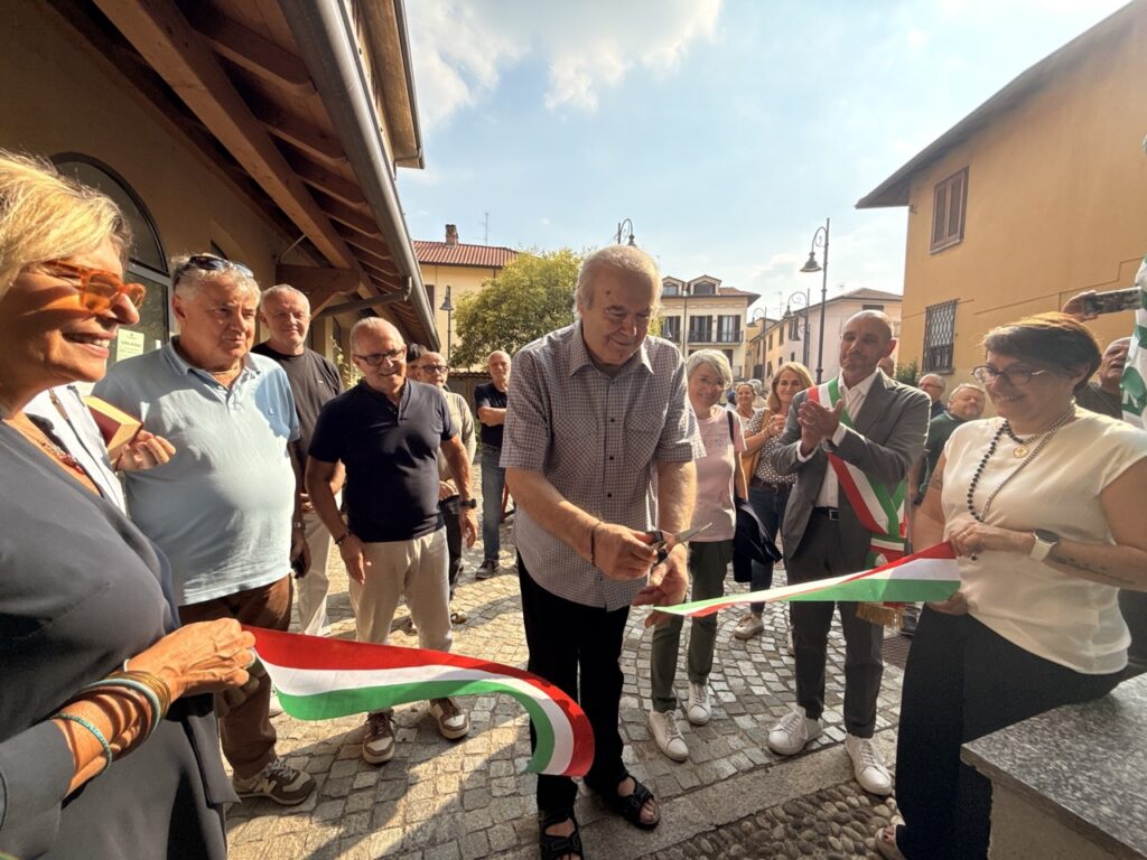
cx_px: 574
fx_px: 464
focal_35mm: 14
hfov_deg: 102.1
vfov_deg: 85.7
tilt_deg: -2.6
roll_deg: -1.4
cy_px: 430
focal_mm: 2.22
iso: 64
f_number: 2.2
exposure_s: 1/760
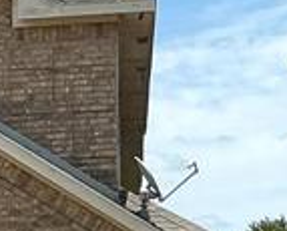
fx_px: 1719
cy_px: 374
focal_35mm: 202
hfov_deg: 9.2
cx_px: -207
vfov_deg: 7.5
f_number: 1.8
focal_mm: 3
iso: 25
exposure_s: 1/2058
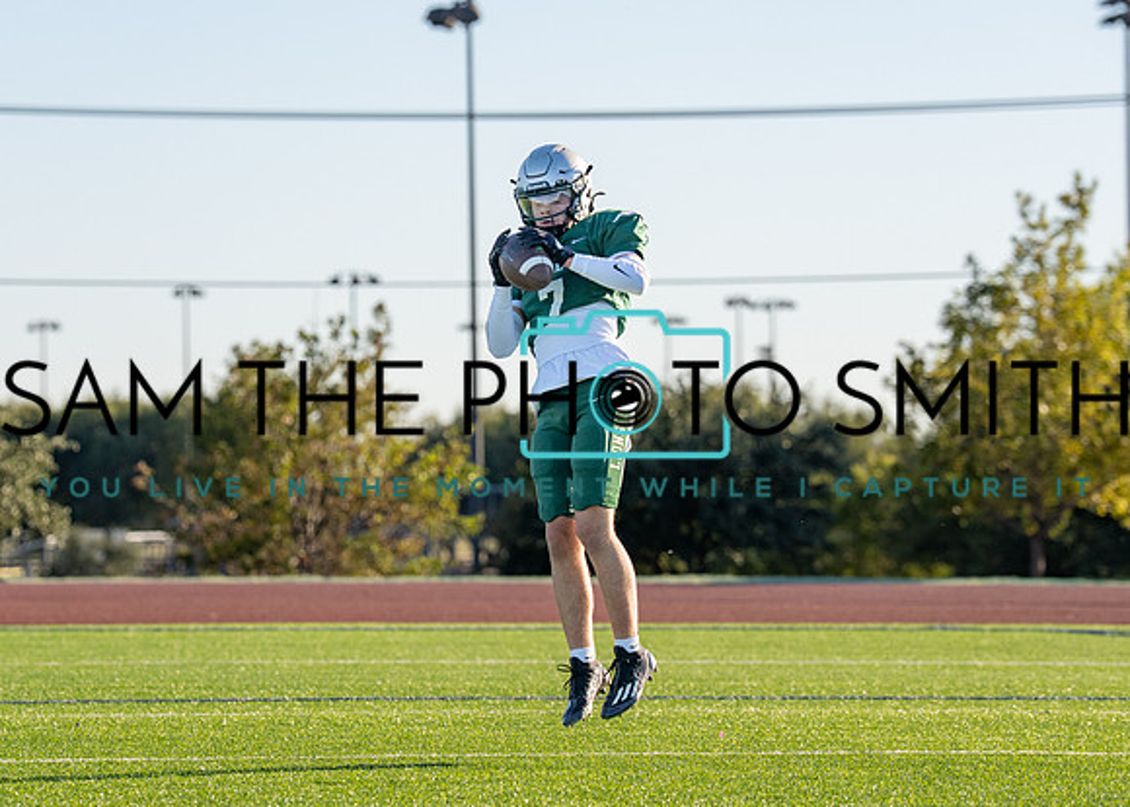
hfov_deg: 9.3
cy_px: 442
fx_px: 6969
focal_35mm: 217
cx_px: 565
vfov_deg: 6.6
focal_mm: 146
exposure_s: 1/2000
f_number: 4
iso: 320
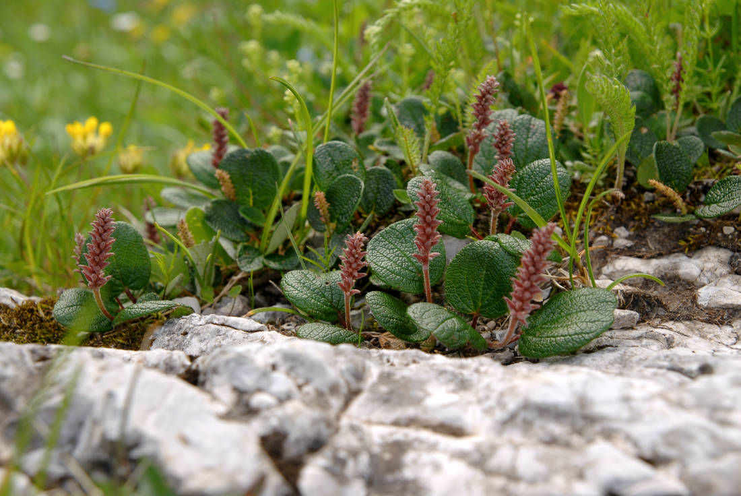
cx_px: 370
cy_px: 248
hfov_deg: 29.8
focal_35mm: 68
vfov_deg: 20.2
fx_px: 1391
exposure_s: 1/125
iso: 100
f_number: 5.6
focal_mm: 45
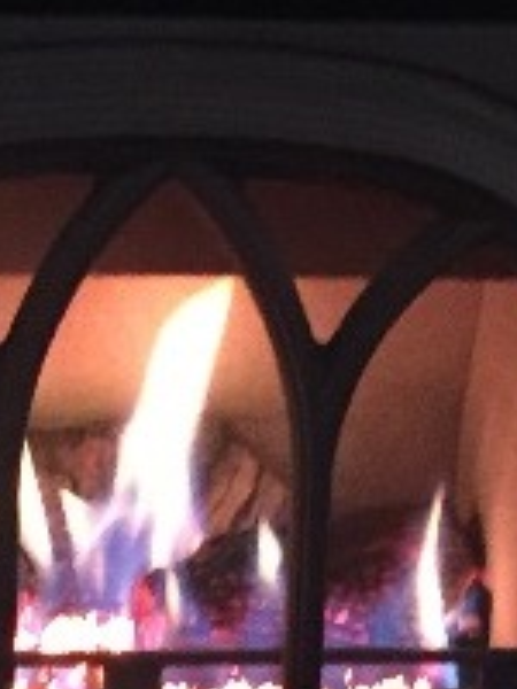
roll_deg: -2.1
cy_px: 410
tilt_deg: -13.8
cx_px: 186
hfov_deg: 8.5
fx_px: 3465
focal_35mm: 174
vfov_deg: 11.4
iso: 500
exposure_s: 1/17
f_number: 2.2
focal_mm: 4.15
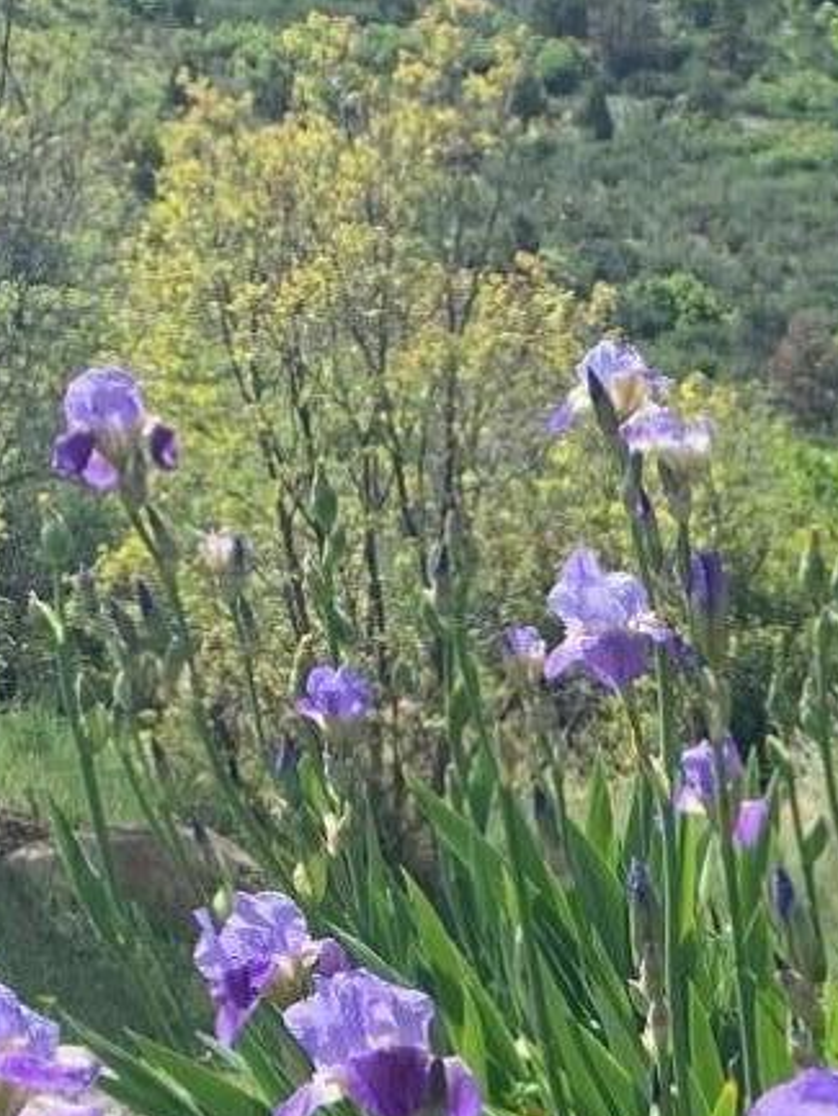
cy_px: 1912
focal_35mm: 120
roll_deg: +1.1
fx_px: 3871
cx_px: 1281
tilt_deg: -3.6
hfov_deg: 11.8
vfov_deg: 14.7
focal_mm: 4.25
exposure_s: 1/1088
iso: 25
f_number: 1.8
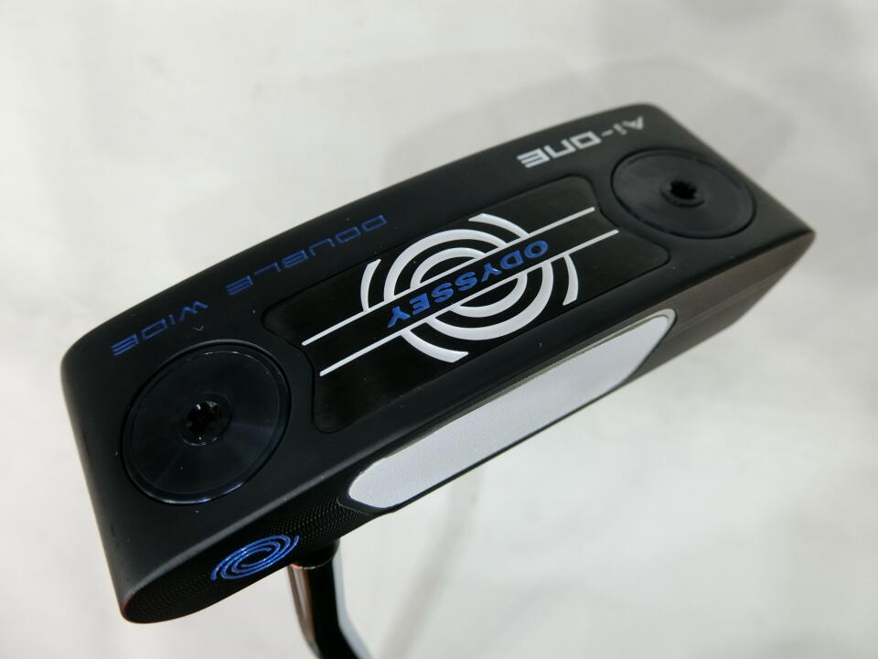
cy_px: 330
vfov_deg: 54.9
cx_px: 439
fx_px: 634
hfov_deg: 69.4
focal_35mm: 25
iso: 160
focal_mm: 5.4
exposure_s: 1/125
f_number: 2.8
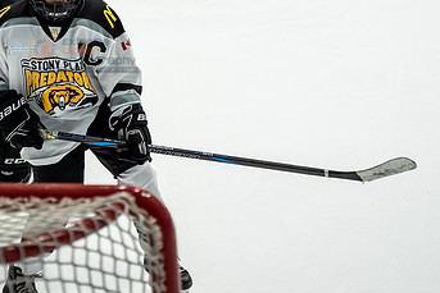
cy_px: 53
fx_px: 2005
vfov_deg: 8.4
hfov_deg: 12.5
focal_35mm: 164
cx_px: 85
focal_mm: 65
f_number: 2.8
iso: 2500
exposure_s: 1/1000
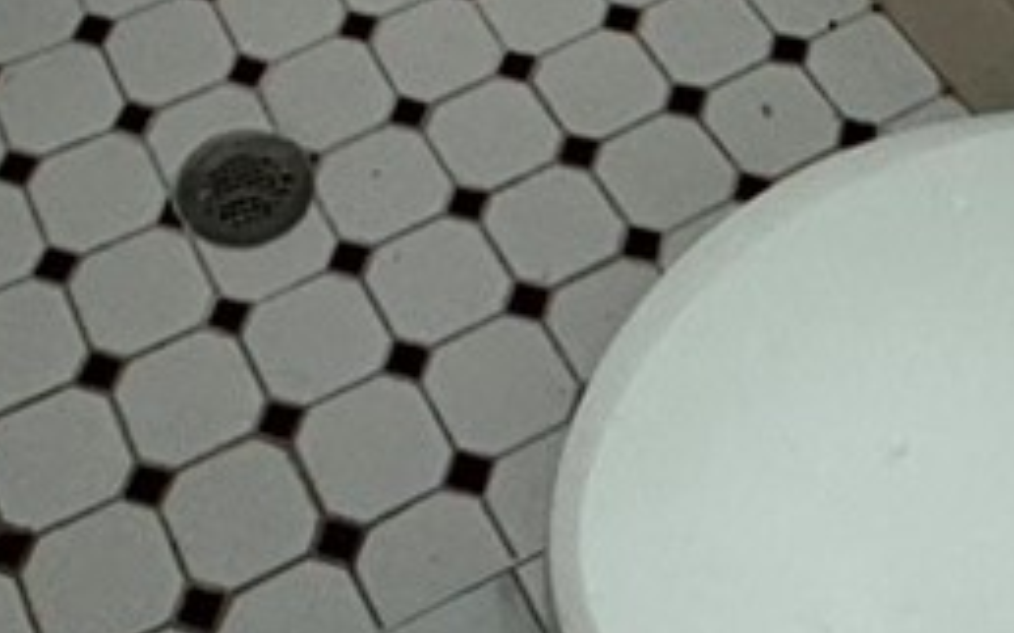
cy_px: -1246
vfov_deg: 10.4
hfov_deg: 22.6
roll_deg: +1.4
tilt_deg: -18.2
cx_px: 448
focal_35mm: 92
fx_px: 2541
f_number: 2.2
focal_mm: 2.22
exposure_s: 1/120
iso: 200
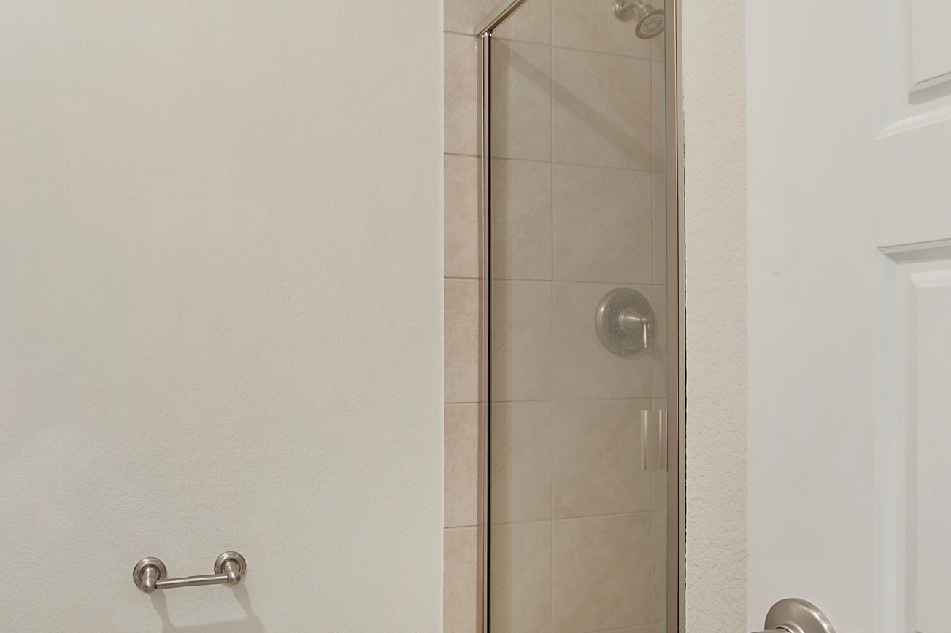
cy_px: 326
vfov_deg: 51.3
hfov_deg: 71.5
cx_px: 447
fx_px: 660
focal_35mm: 25
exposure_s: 1/3
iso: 100
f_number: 5.6
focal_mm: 10
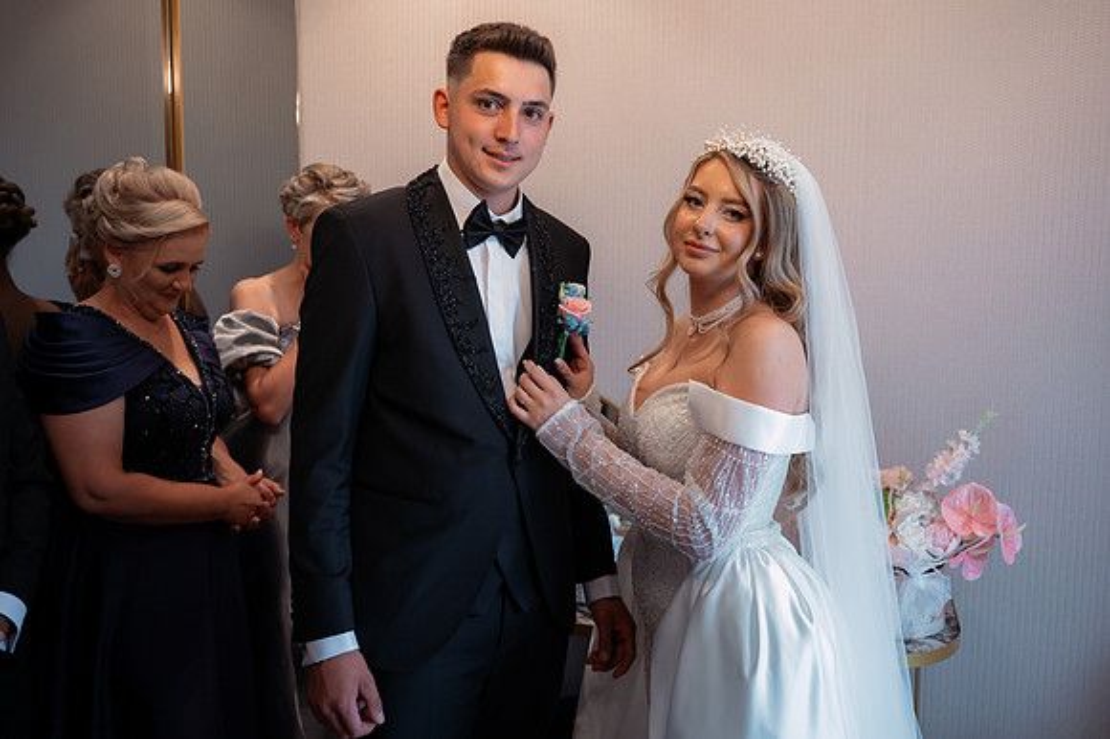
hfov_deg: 62.6
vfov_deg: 44.1
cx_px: 587
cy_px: 348
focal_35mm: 30
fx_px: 913
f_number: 2.8
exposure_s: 1/250
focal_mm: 28
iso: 640
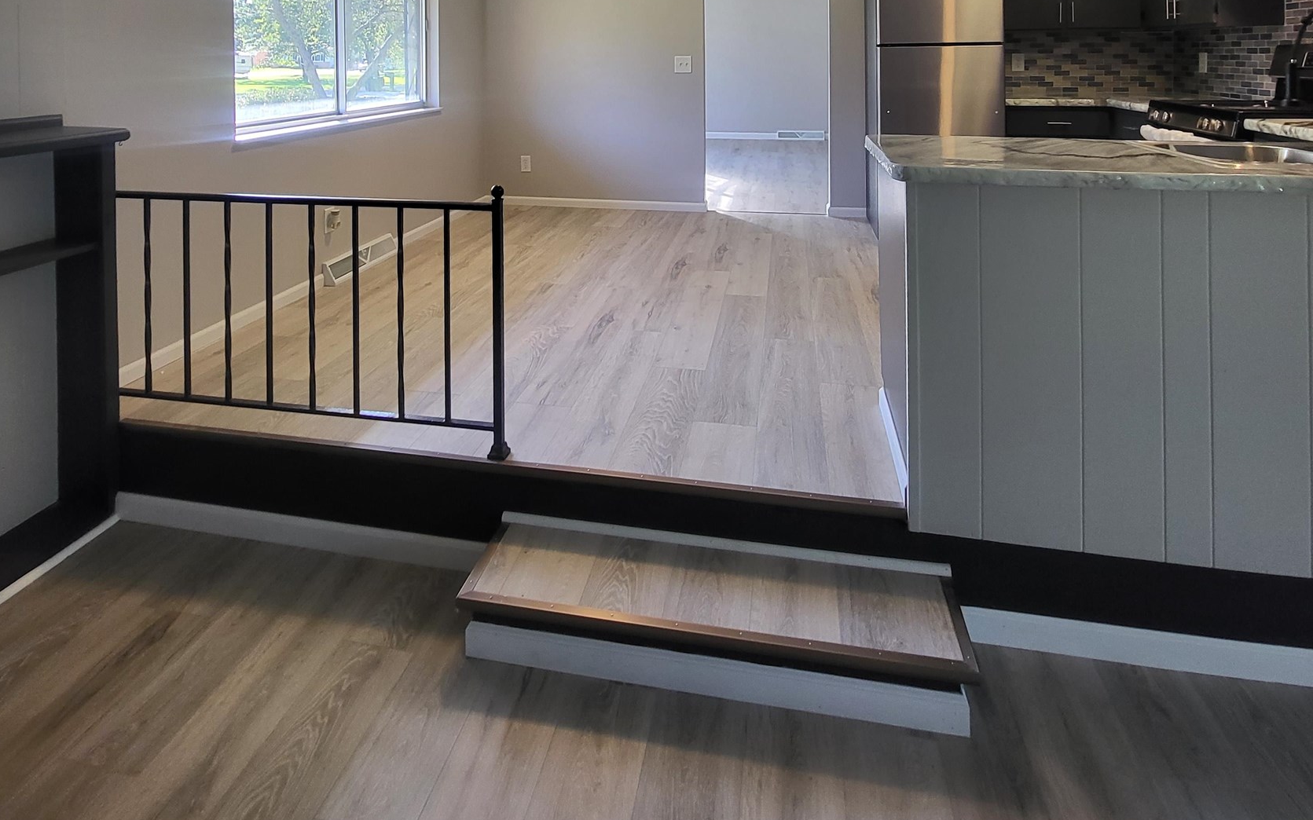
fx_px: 680
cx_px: 672
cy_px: 90
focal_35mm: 19
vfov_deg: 54.6
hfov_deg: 88.0
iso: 125
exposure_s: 1/60
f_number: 2.2
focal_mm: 1.74
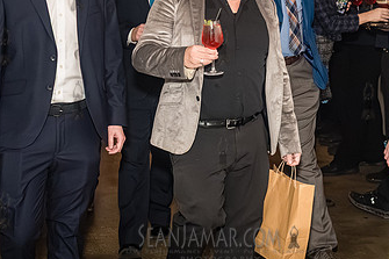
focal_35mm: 77
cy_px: 38
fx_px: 832
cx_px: 250
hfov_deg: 26.2
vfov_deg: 17.5
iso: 8000
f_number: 5
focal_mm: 35
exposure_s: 1/400
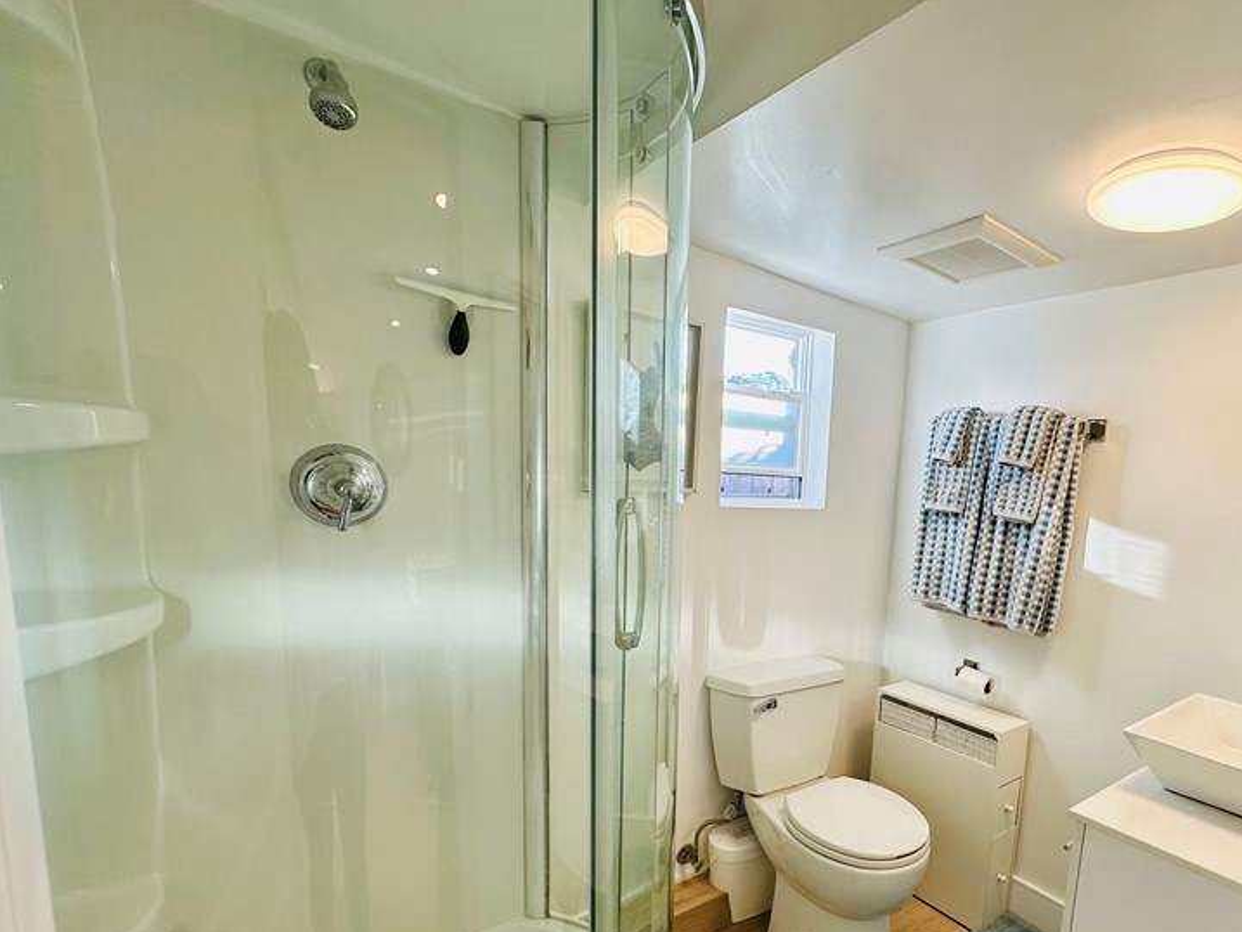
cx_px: 830
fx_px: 718
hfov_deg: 79.0
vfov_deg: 65.1
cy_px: 580
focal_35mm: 20
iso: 64
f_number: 2.2
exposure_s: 1/120
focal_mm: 2.22
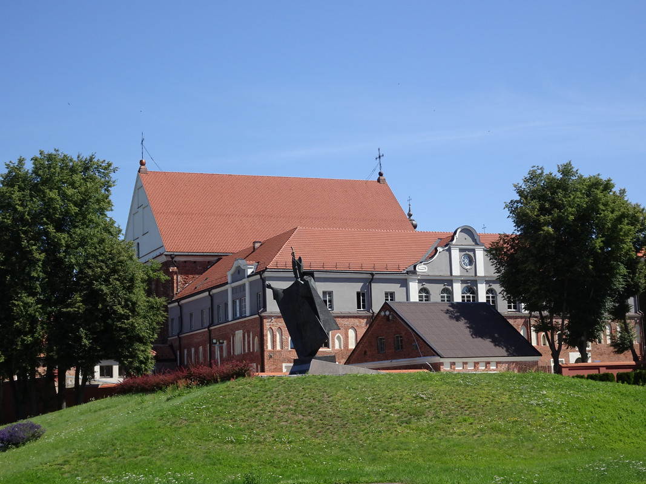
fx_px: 1157
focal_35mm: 62
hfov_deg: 31.2
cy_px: 242
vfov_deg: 23.6
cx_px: 323
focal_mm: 10.59
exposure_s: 1/500
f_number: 4.5
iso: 80
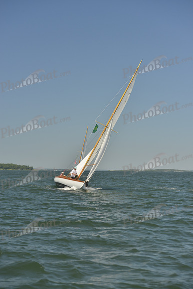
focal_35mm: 78
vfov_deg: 26.0
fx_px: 627
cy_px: 144
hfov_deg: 17.5
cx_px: 96
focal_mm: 78
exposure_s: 1/800
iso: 280
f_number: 5.6
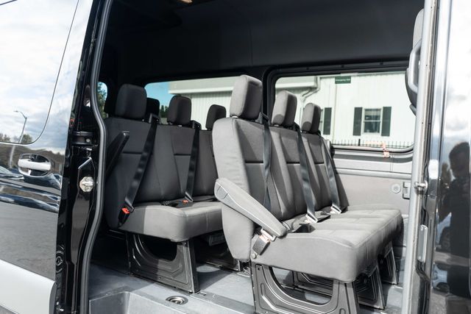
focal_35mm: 28
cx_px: 236
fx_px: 366
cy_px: 157
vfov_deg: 46.4
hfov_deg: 65.5
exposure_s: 1/320
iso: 500
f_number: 4
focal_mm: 28
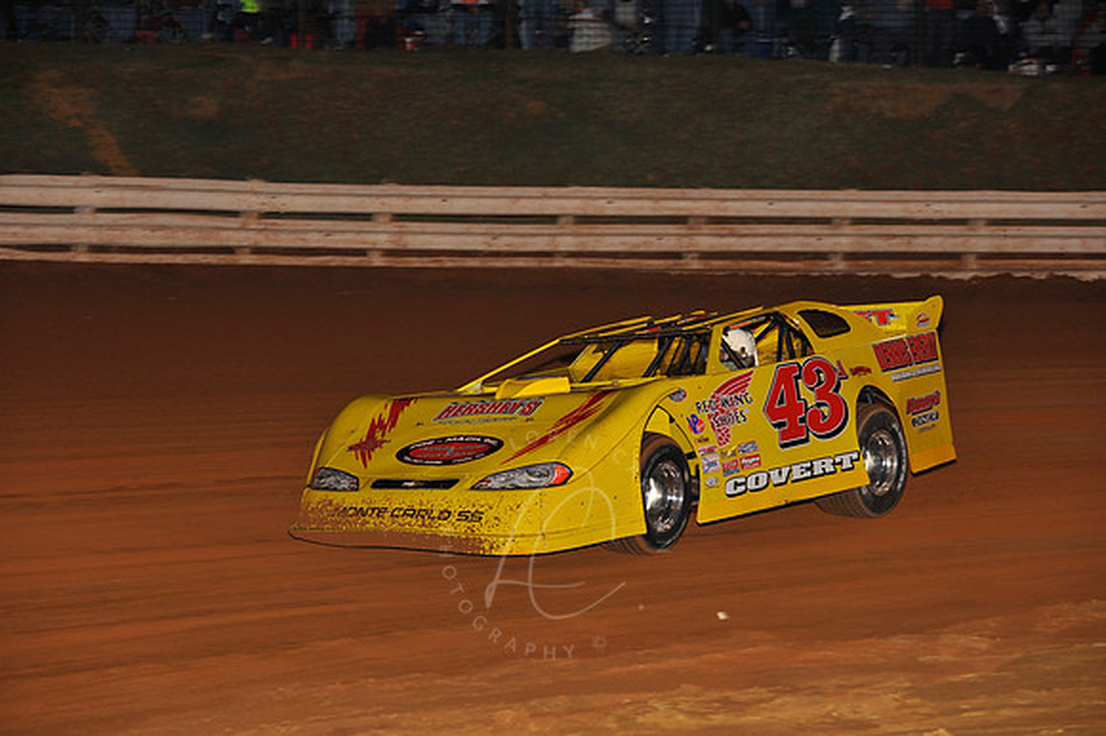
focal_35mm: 120
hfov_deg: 17.1
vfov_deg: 11.4
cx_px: 553
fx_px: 3684
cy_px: 368
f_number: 5.6
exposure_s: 1/250
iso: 500
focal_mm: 120
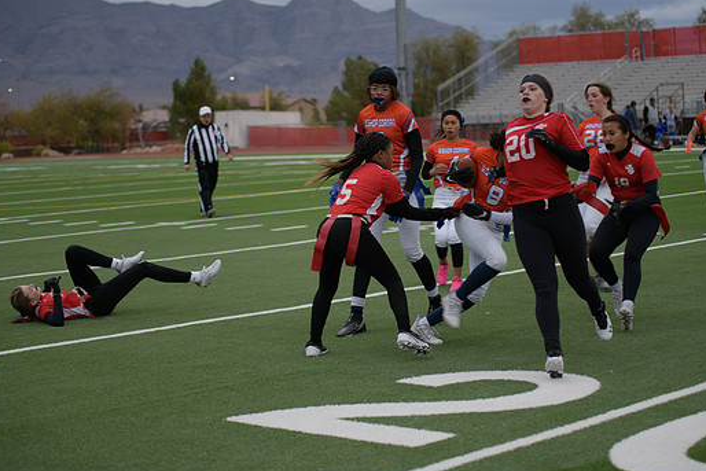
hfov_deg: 25.7
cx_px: 363
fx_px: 1550
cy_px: 222
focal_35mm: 79
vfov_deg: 17.3
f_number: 2.8
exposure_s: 1/200
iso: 160
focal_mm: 70
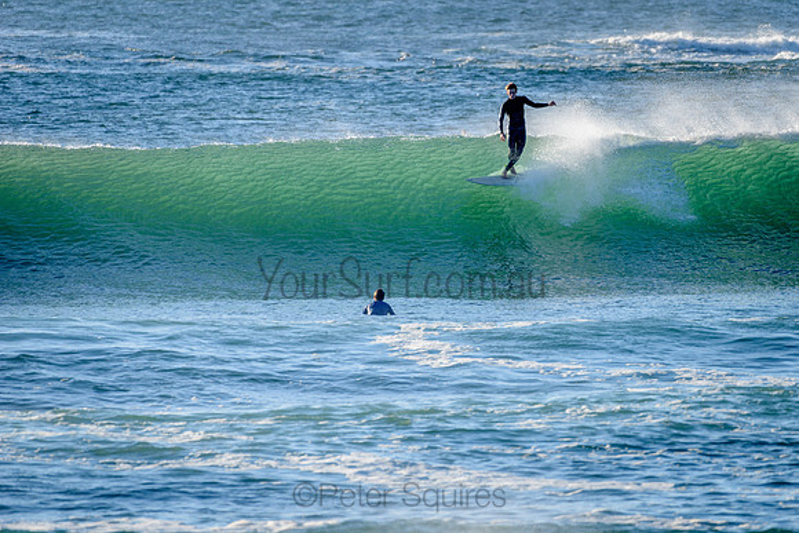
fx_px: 13421
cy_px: 211
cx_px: 483
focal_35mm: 605
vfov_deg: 2.3
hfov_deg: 3.4
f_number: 5.6
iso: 220
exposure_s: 1/1250
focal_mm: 500
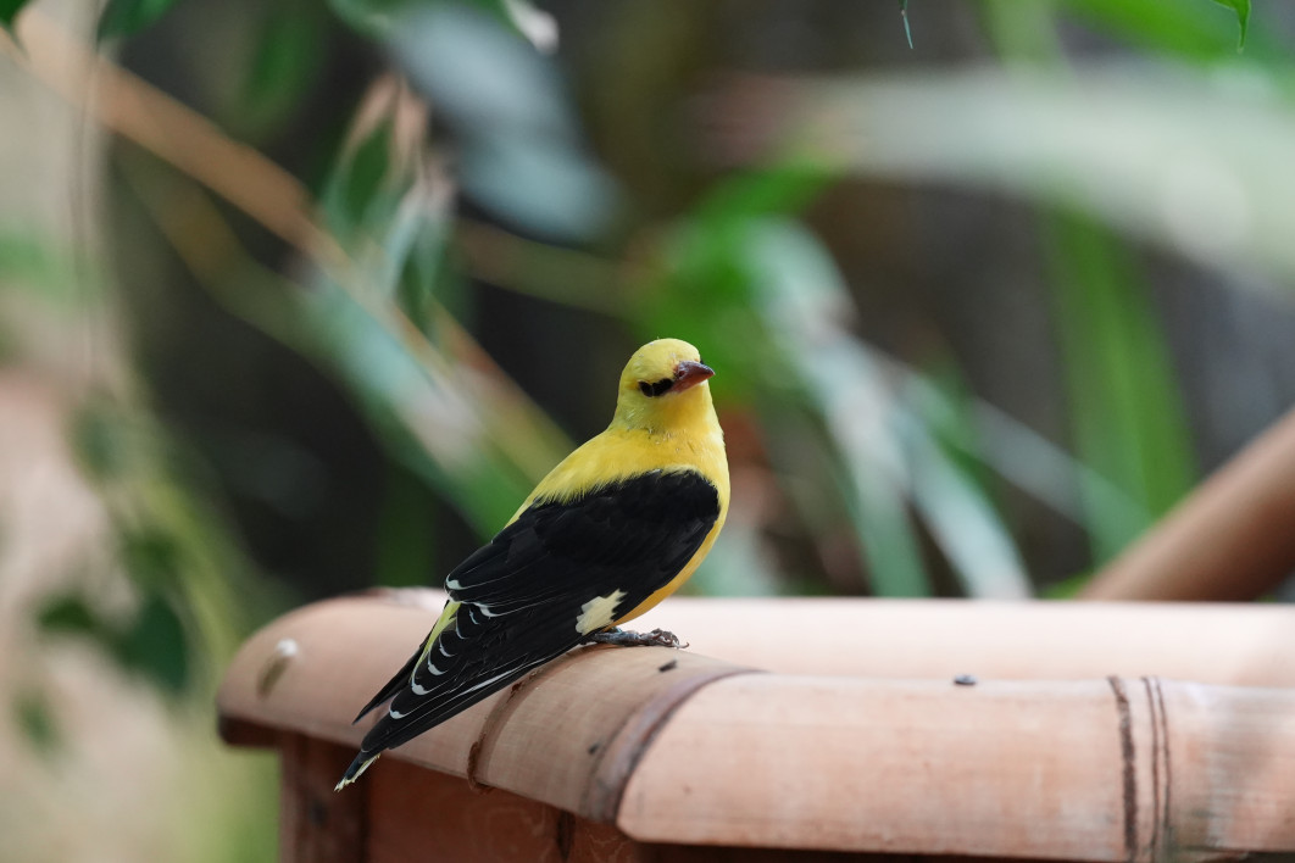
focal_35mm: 600
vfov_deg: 2.3
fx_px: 21582
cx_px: 648
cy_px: 432
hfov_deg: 3.4
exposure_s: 1/160
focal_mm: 400
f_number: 4.5
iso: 3200
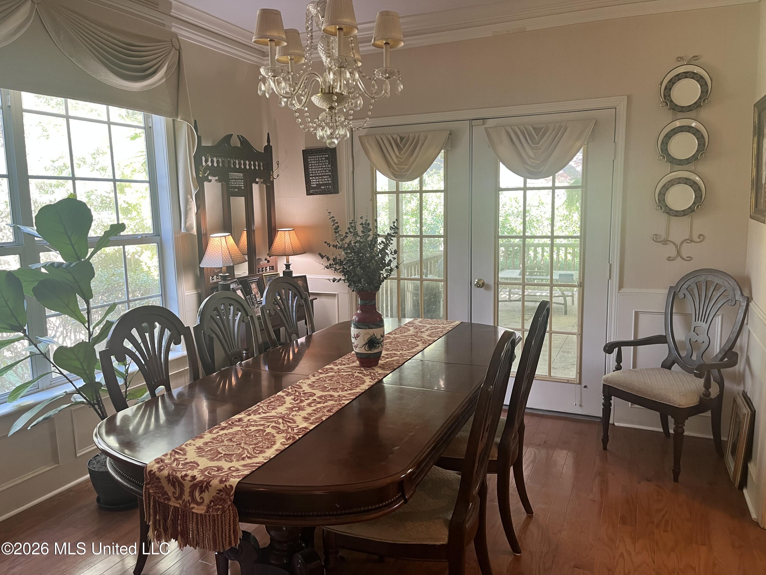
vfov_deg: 53.1
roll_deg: +1.3
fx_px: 575
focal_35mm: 26
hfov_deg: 67.3
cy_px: 288
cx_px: 383
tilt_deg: -8.8
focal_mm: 5.1
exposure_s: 1/60
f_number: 1.6
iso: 100
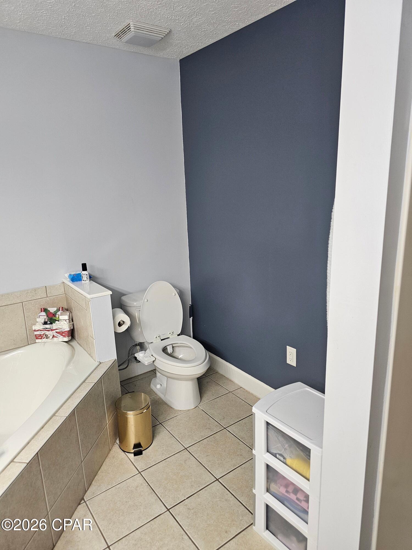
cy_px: 275
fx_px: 365
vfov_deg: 73.9
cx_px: 206
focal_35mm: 23
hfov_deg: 58.9
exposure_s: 1/120
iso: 250
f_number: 1.7
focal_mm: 6.3
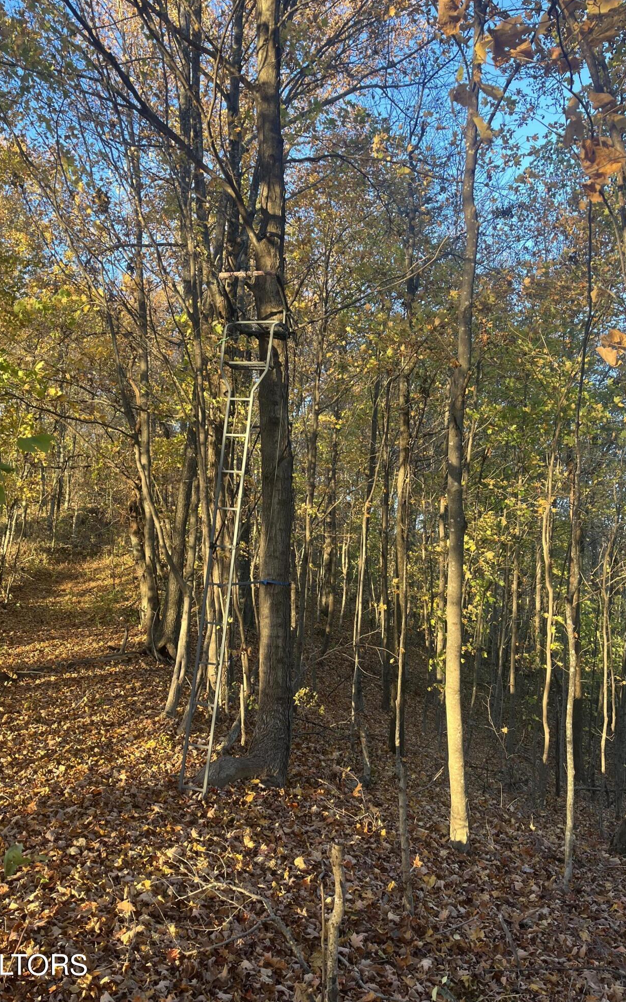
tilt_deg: +4.1
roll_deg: -0.7
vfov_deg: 66.5
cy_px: 503
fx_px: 765
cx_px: 255
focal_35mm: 28
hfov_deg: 44.3
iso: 40
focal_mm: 5.1
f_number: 1.6
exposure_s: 1/122
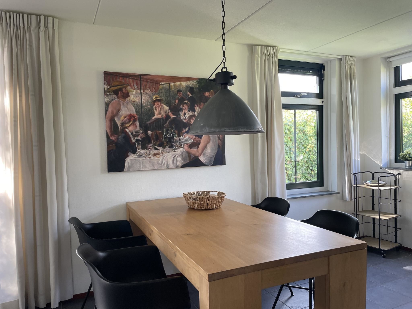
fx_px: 309
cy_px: 154
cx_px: 206
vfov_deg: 53.1
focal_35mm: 26
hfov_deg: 67.3
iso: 125
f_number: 1.6
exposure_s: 1/105
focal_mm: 4.2
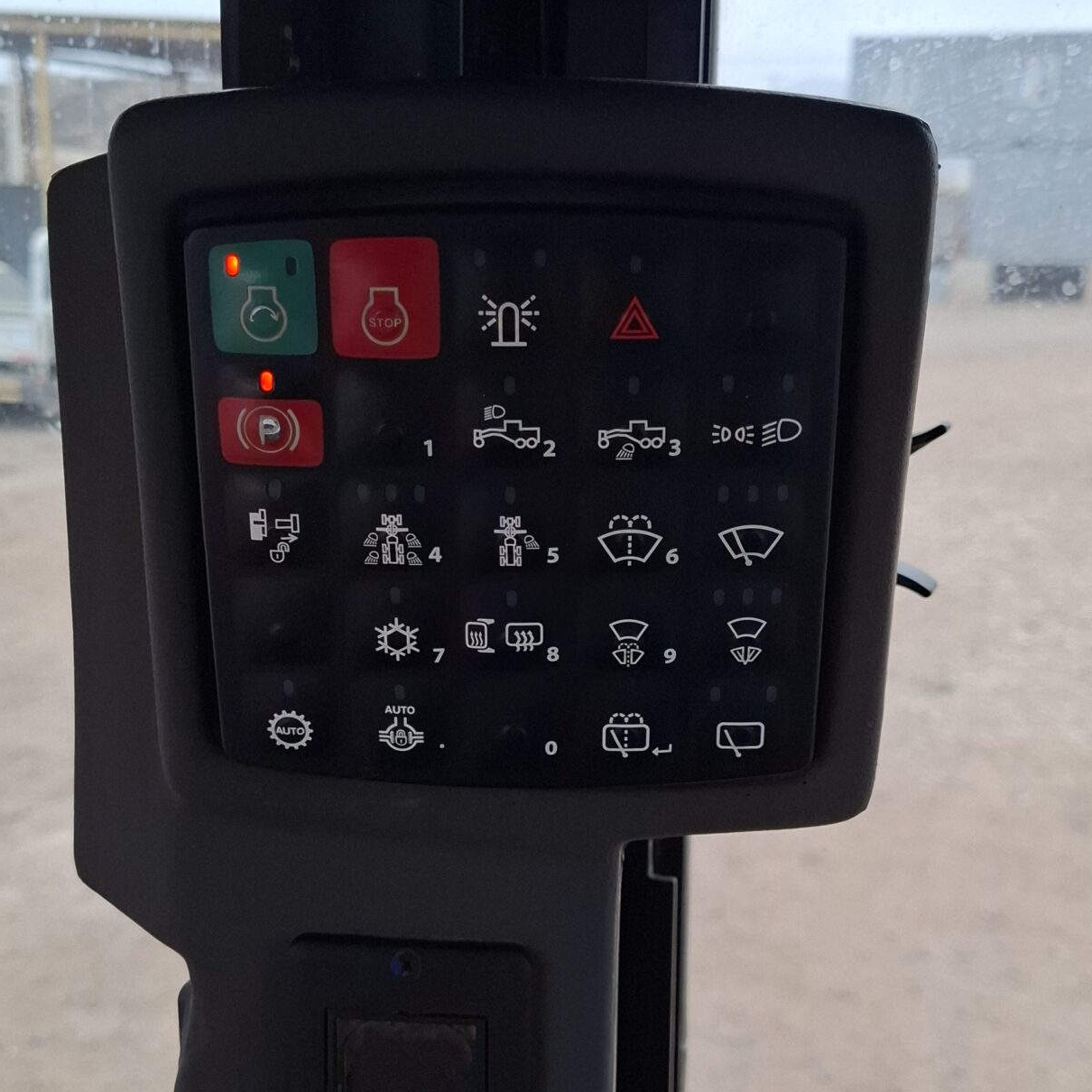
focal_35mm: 43
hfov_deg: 39.2
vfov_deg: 39.1
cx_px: 522
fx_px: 1535
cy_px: 589
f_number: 1.8
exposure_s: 1/348
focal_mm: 5.54
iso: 50
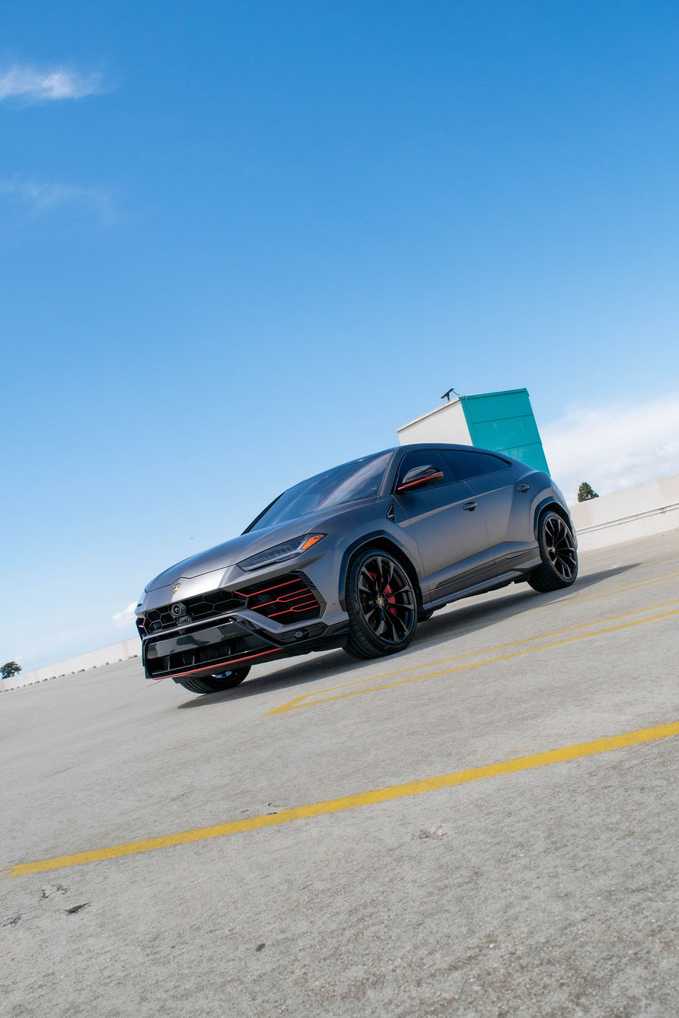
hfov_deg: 42.3
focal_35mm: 31
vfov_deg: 60.3
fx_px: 877
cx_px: 352
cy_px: 527
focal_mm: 18
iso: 400
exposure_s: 1/2000
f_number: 8
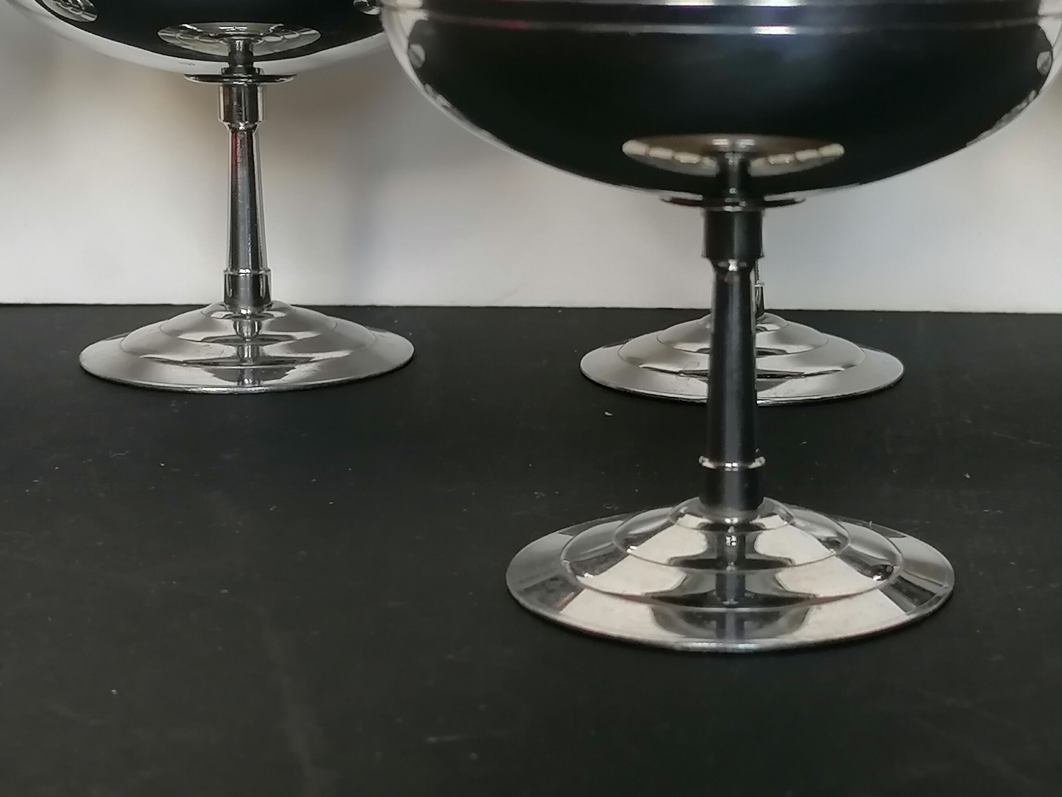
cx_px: 774
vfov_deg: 18.9
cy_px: 335
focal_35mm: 78
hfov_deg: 24.8
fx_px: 2393
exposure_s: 1/50
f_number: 1.8
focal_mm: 4.75
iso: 100
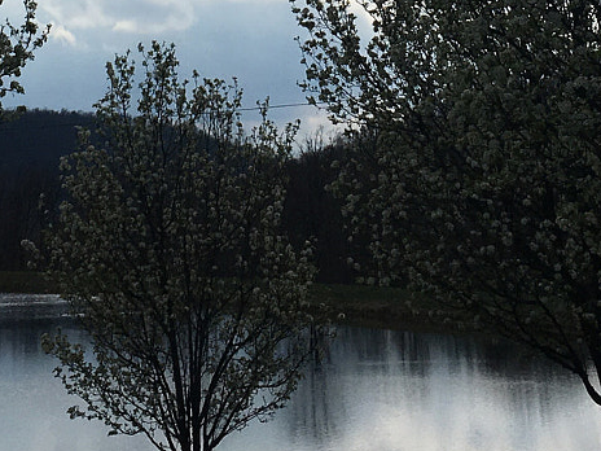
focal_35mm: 100
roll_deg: +0.8
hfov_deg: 19.6
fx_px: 1736
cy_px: -227
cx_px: 288
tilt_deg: +14.5
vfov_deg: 13.9
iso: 25
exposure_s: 1/5917
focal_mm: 4.15
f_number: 2.2
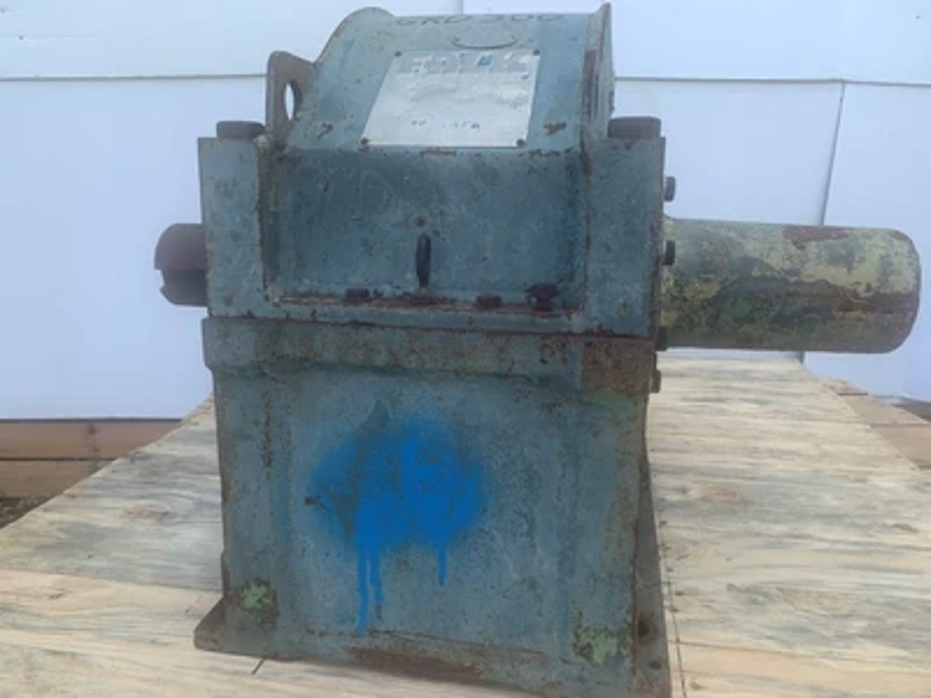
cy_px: 349
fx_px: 699
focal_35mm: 26
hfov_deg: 67.3
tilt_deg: -12.4
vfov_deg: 53.1
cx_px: 466
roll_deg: -3.2
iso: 25
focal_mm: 4.25
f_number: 1.8
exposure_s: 1/558
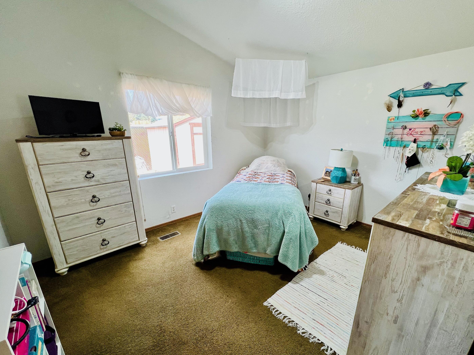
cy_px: 188
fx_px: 192
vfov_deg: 85.6
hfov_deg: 102.0
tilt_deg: -16.4
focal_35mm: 14
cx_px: 244
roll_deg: +0.5
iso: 80
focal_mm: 1.57
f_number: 1.8
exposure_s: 1/120
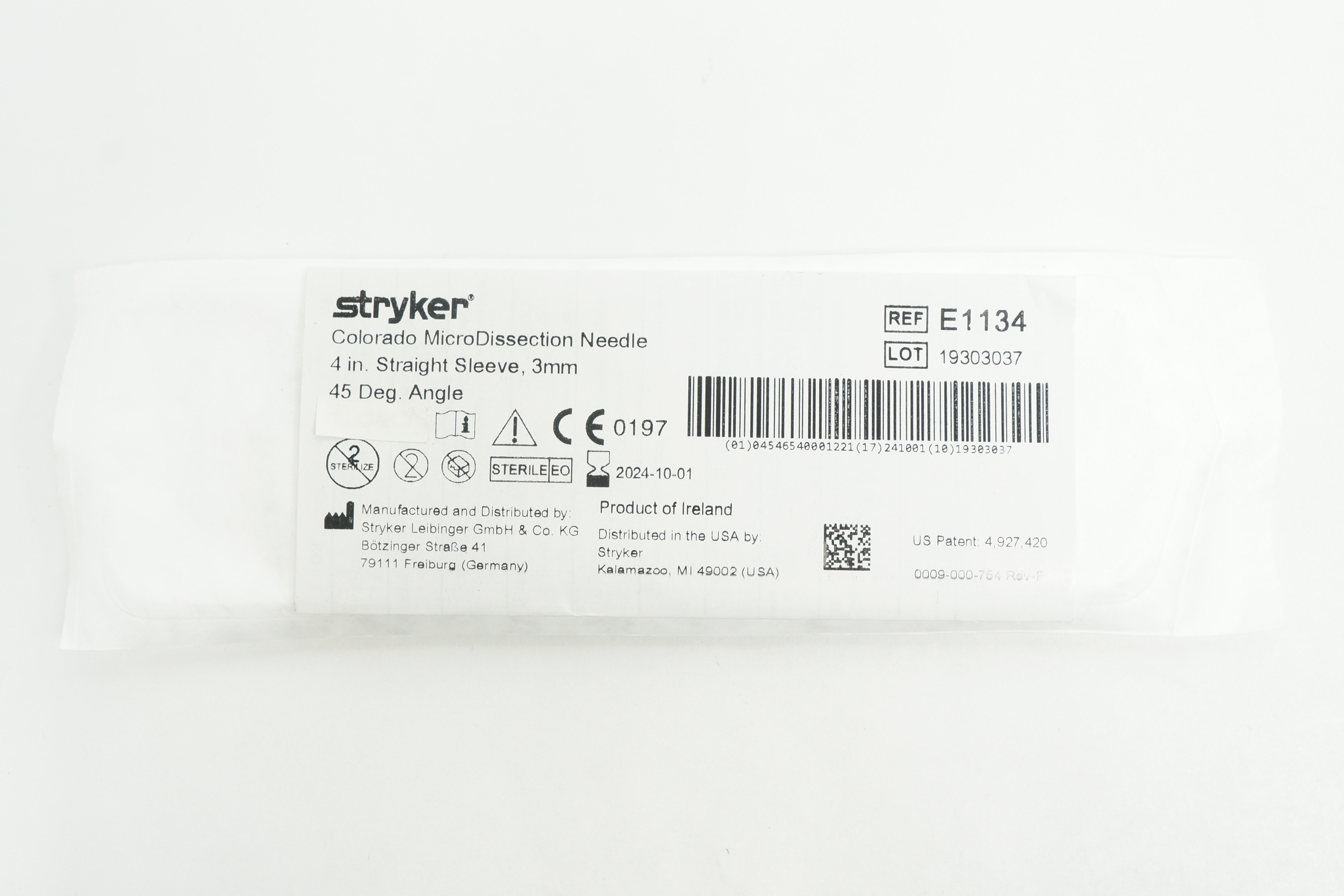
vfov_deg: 34.6
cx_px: 672
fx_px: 1438
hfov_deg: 50.1
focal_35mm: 39
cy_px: 452
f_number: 8
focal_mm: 25
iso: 400
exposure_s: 1/15
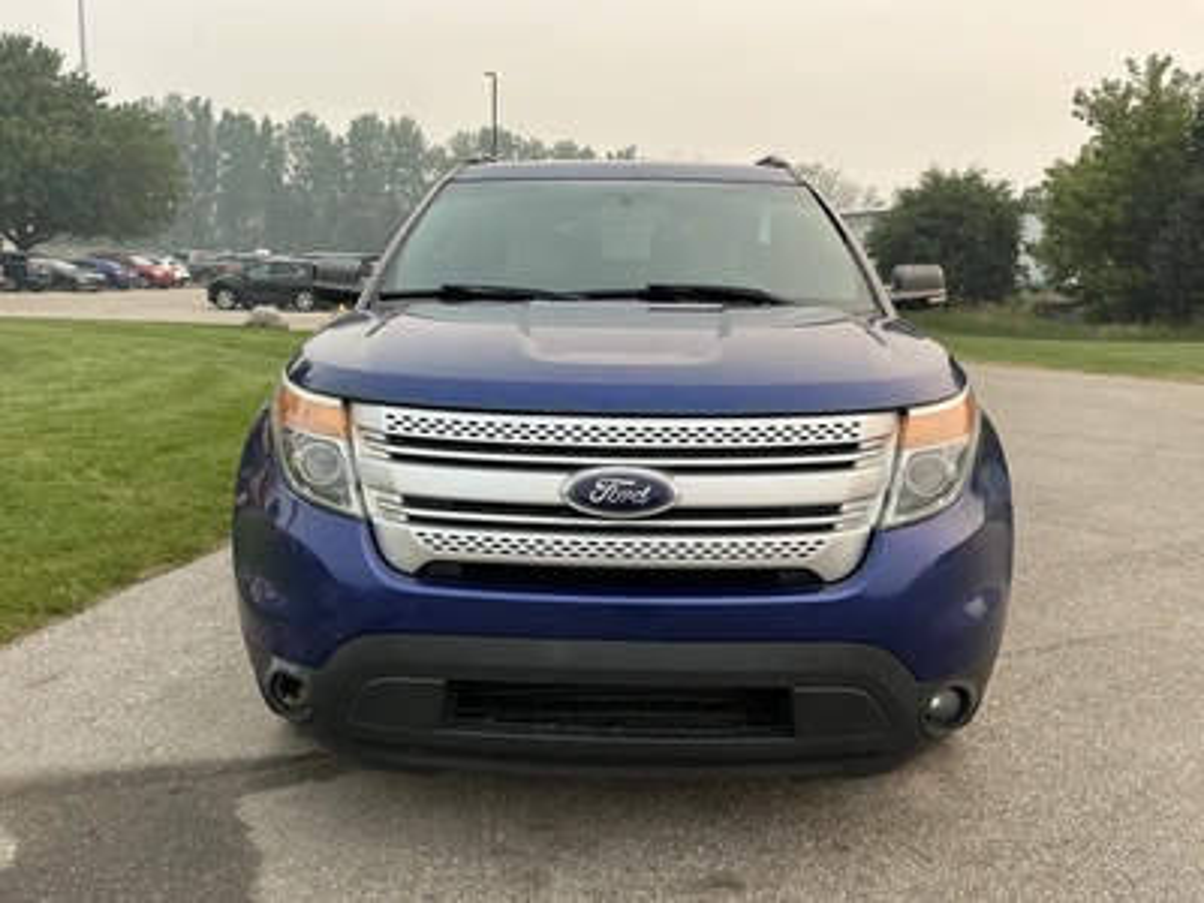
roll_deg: -2.2
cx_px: 602
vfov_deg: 49.7
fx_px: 974
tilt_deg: -6.4
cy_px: 452
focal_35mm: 28
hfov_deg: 63.4
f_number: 1.8
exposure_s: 1/620
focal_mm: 3
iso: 25
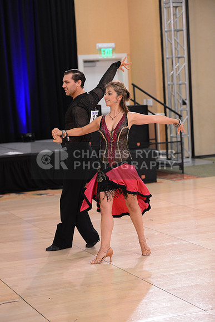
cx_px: 108
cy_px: 161
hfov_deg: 16.1
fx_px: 761
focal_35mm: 85
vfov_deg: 23.9
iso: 2500
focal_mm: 85
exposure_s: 1/250
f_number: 2.8
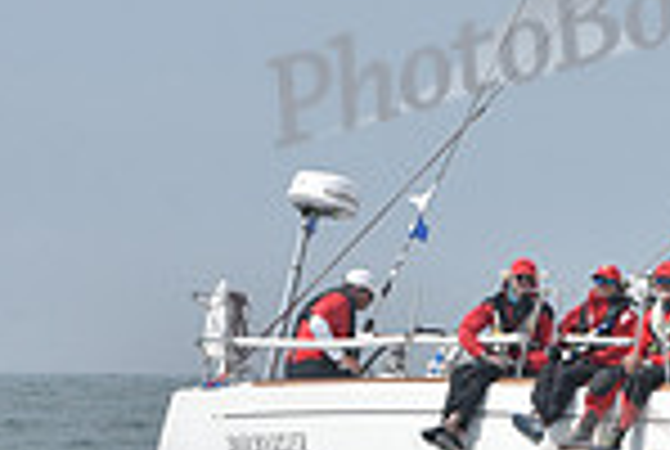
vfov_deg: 3.9
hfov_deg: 5.8
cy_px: 200
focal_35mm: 350
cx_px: 1138
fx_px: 6527
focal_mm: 90
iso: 320
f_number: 13
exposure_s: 1/800
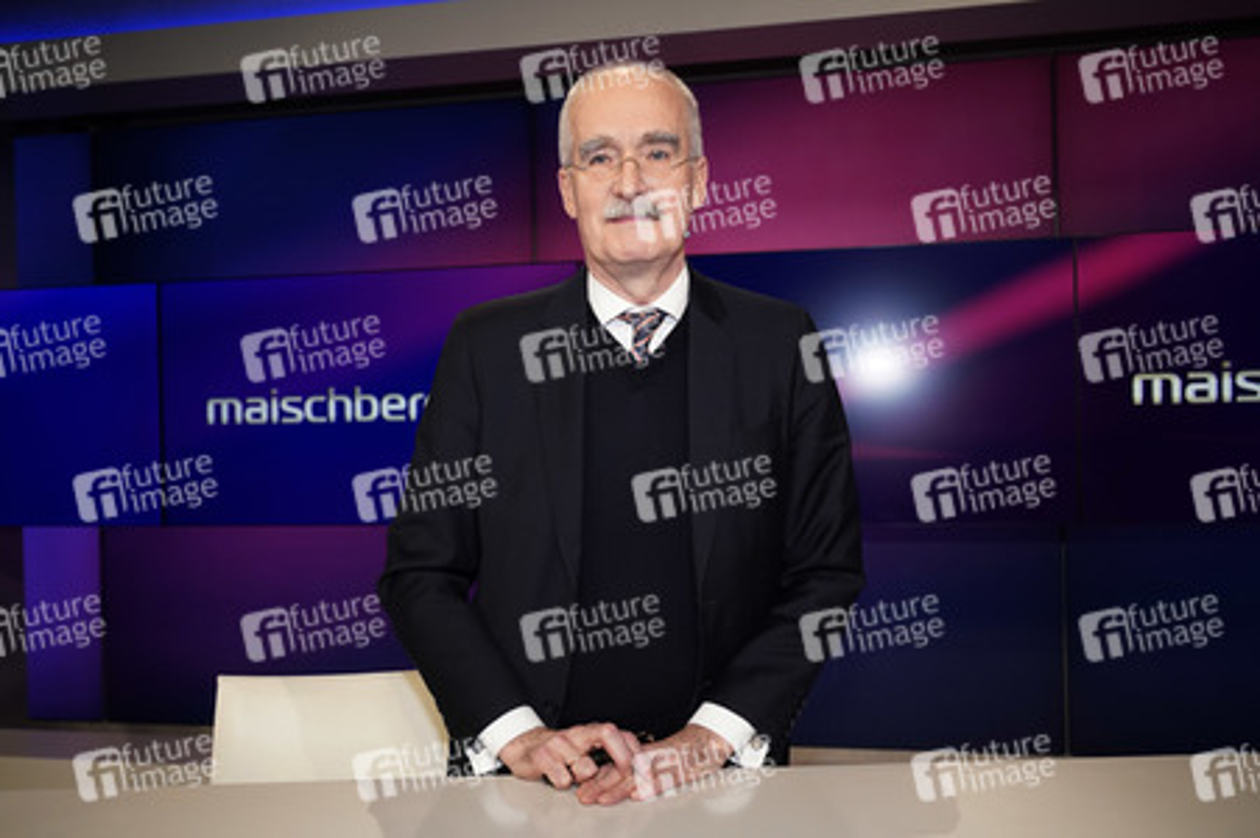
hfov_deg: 62.0
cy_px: 419
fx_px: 1049
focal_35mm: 30
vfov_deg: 43.5
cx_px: 630
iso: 2000
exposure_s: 1/160
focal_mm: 30
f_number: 5
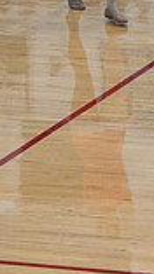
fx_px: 2963
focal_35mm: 407
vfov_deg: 5.3
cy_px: 27
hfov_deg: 2.9
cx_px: 480
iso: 4000
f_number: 4
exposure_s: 1/400
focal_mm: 105
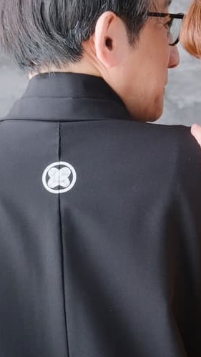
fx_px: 2376
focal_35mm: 251
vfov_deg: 8.6
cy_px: 169
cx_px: 242
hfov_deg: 4.8
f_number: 7.1
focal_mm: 55
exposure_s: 1/100
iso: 800
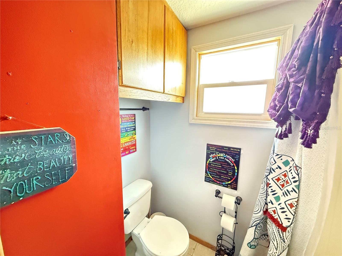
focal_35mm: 14
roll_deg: -0.4
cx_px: 171
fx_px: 138
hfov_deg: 102.1
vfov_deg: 85.7
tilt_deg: -8.0
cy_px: 128
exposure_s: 1/30
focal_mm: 2.22
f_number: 2.2
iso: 2000
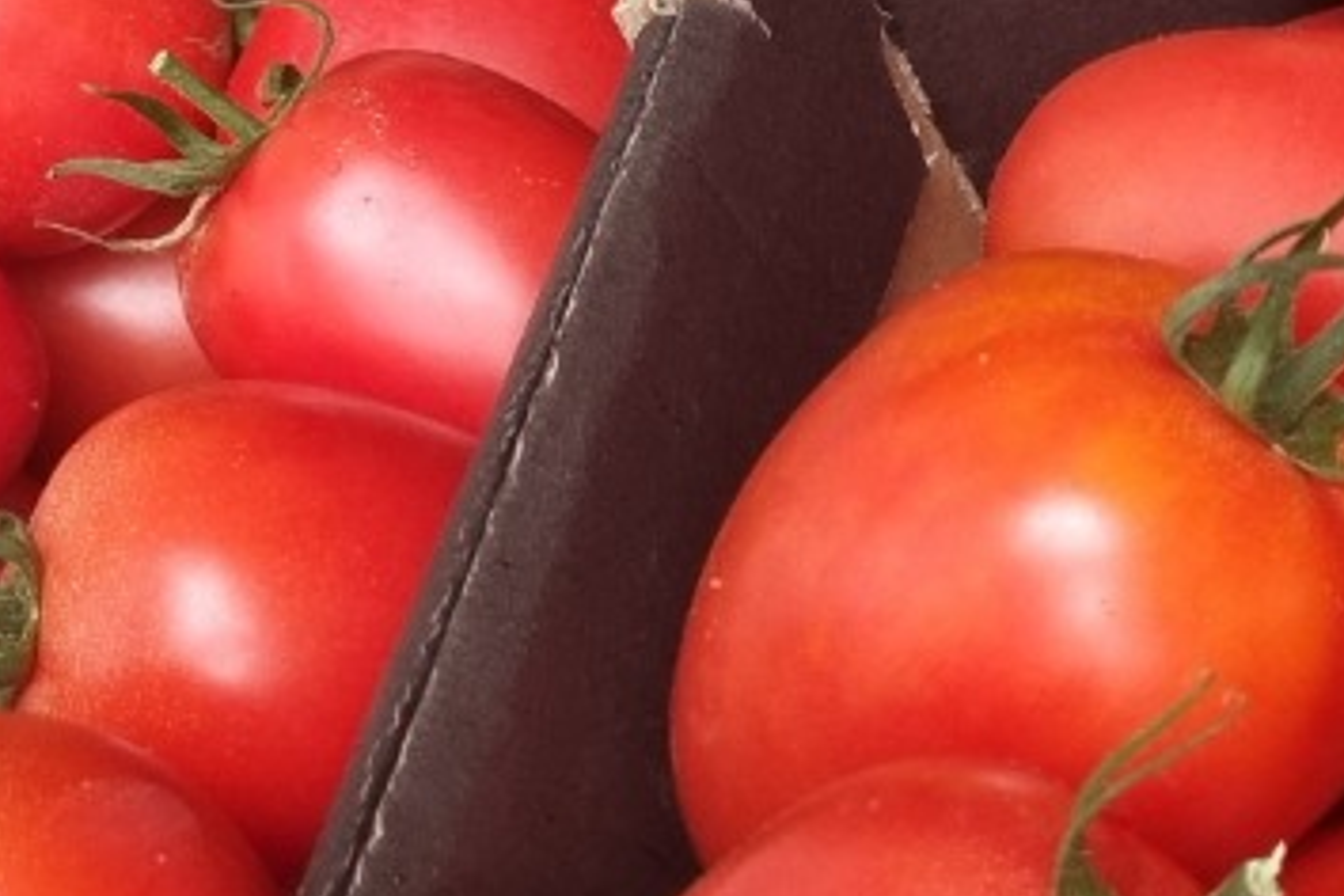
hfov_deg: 18.3
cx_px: 1223
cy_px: -304
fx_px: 4106
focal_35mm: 110
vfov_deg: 12.1
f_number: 1.8
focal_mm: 5.4
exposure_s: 1/100
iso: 250
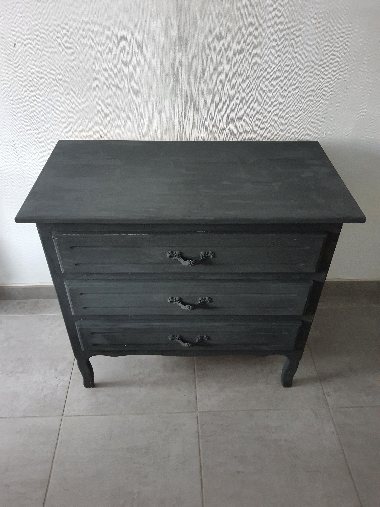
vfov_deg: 67.3
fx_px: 381
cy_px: 254
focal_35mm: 26
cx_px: 190
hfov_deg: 53.1
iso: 500
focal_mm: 4.32
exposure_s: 1/10
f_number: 1.7
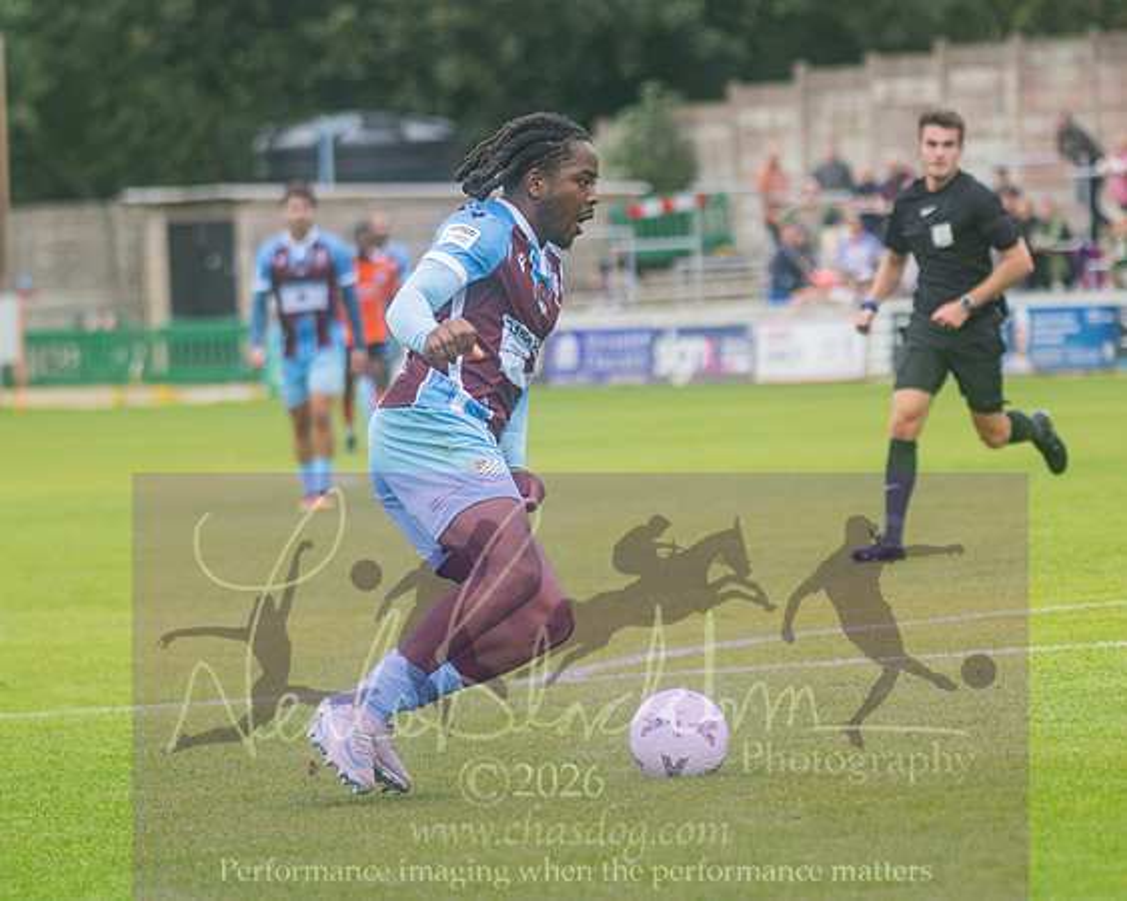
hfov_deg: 7.0
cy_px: 543
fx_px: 9245
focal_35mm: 277
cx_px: 677
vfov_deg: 5.6
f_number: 2.8
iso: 400
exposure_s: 1/1250
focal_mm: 120
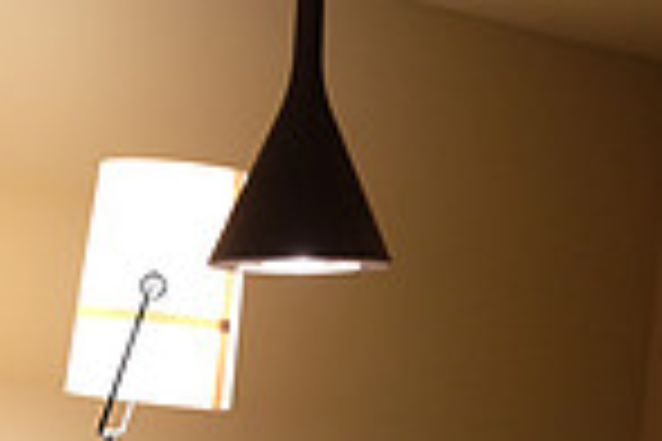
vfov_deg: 14.4
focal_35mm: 83
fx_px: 1526
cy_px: 799
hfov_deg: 23.4
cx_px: -14
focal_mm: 14
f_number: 2.8
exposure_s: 1/10
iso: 800
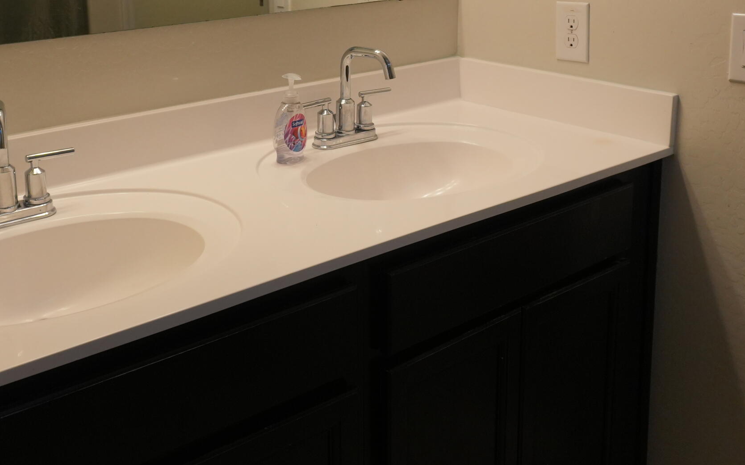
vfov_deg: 28.3
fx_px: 893
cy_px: 68
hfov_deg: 45.0
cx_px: 298
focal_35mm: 44
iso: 1000
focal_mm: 16
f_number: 4
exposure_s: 1/160
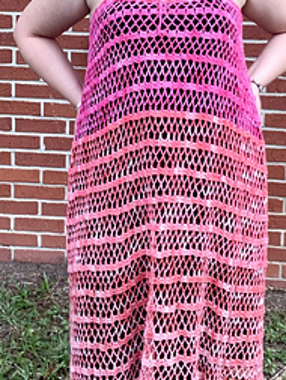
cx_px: 151
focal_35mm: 81
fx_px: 892
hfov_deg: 18.2
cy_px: 74
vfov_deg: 23.7
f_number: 2.2
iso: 20
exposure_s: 1/199
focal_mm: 2.87
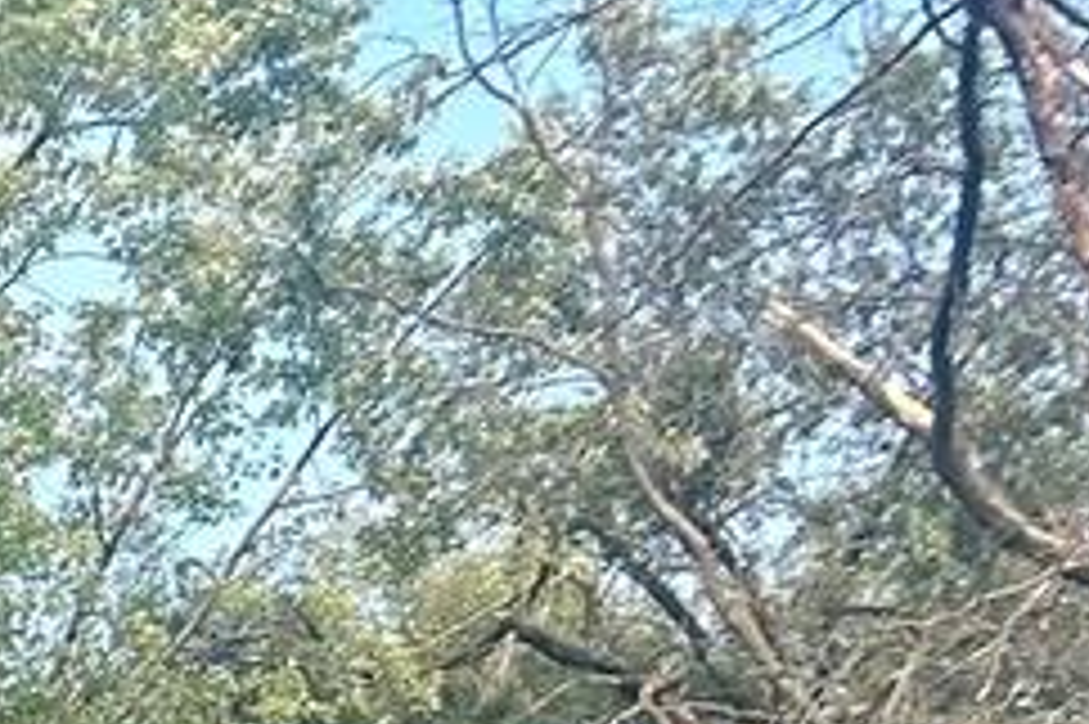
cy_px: 2069
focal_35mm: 161
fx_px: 4867
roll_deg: -1.8
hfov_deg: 10.4
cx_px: -1804
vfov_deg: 7.6
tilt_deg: +7.2
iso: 50
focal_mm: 5.7
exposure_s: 1/1079
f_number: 1.5
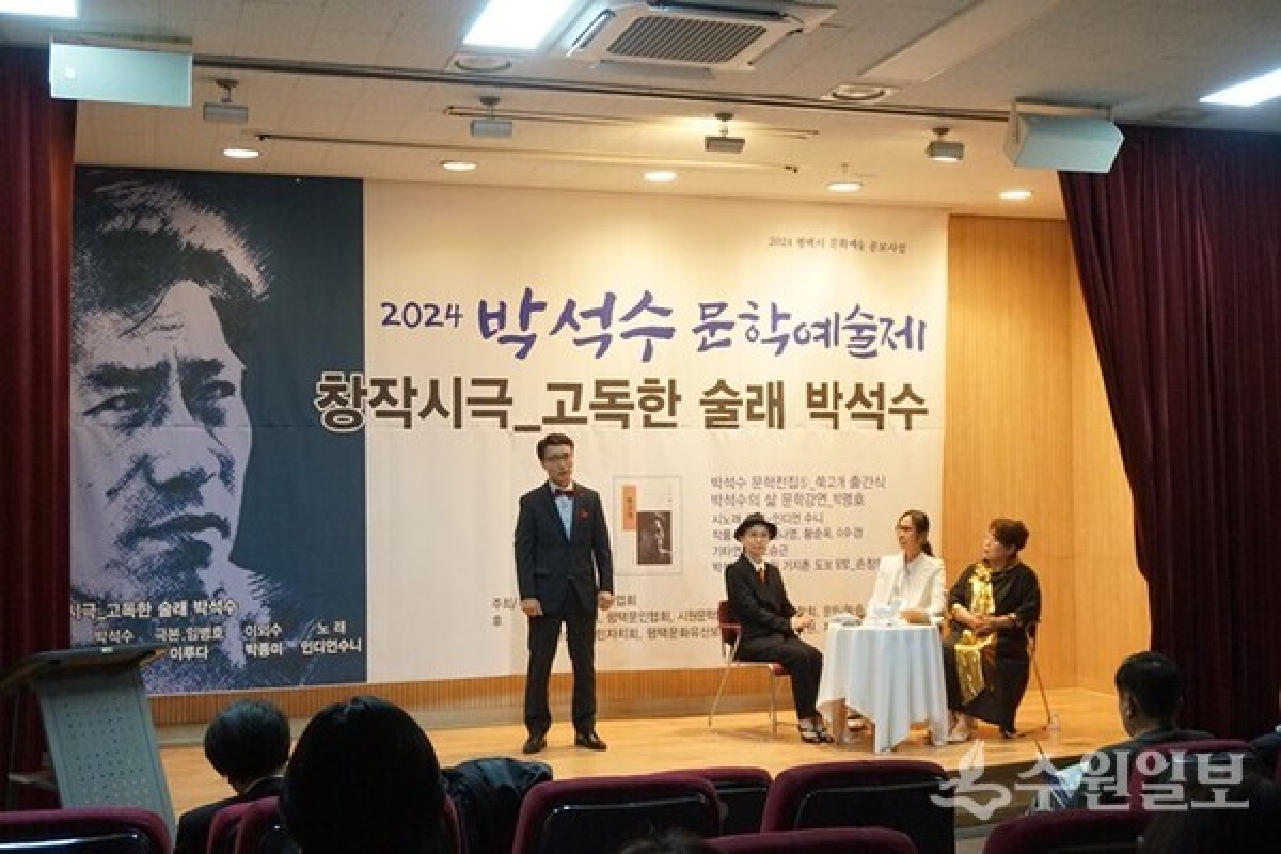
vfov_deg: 31.9
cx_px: 640
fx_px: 1494
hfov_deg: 46.4
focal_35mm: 42
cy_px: 427
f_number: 4.5
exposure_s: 1/160
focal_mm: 28
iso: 3200
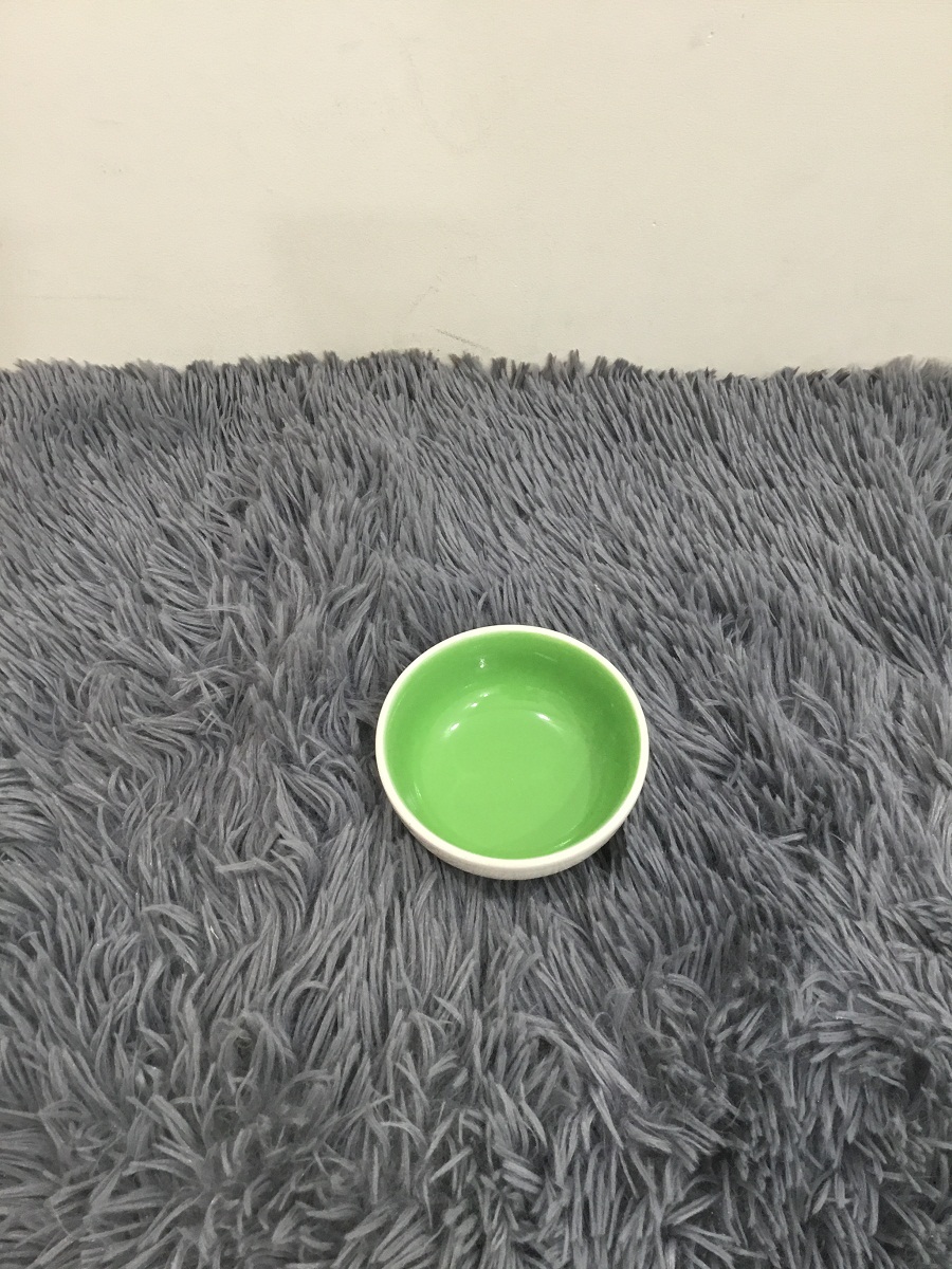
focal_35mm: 31
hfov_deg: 45.4
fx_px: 1137
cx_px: 476
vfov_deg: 58.4
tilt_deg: -57.3
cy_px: 634
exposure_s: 1/33
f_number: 2.4
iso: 100
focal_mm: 3.3
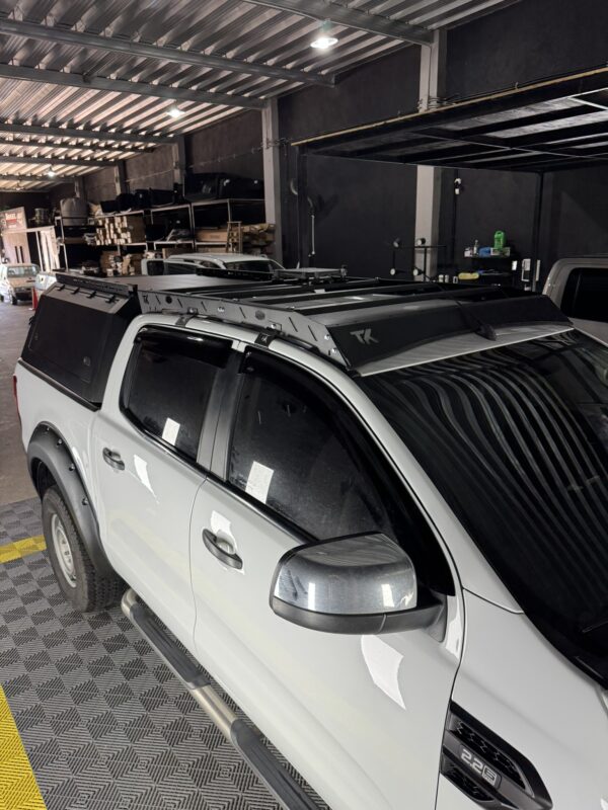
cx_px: 304
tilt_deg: -15.9
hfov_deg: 56.8
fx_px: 562
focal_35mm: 24
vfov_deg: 71.6
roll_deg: +1.6
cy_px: 405
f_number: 1.78
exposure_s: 1/100
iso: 200
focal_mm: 6.76
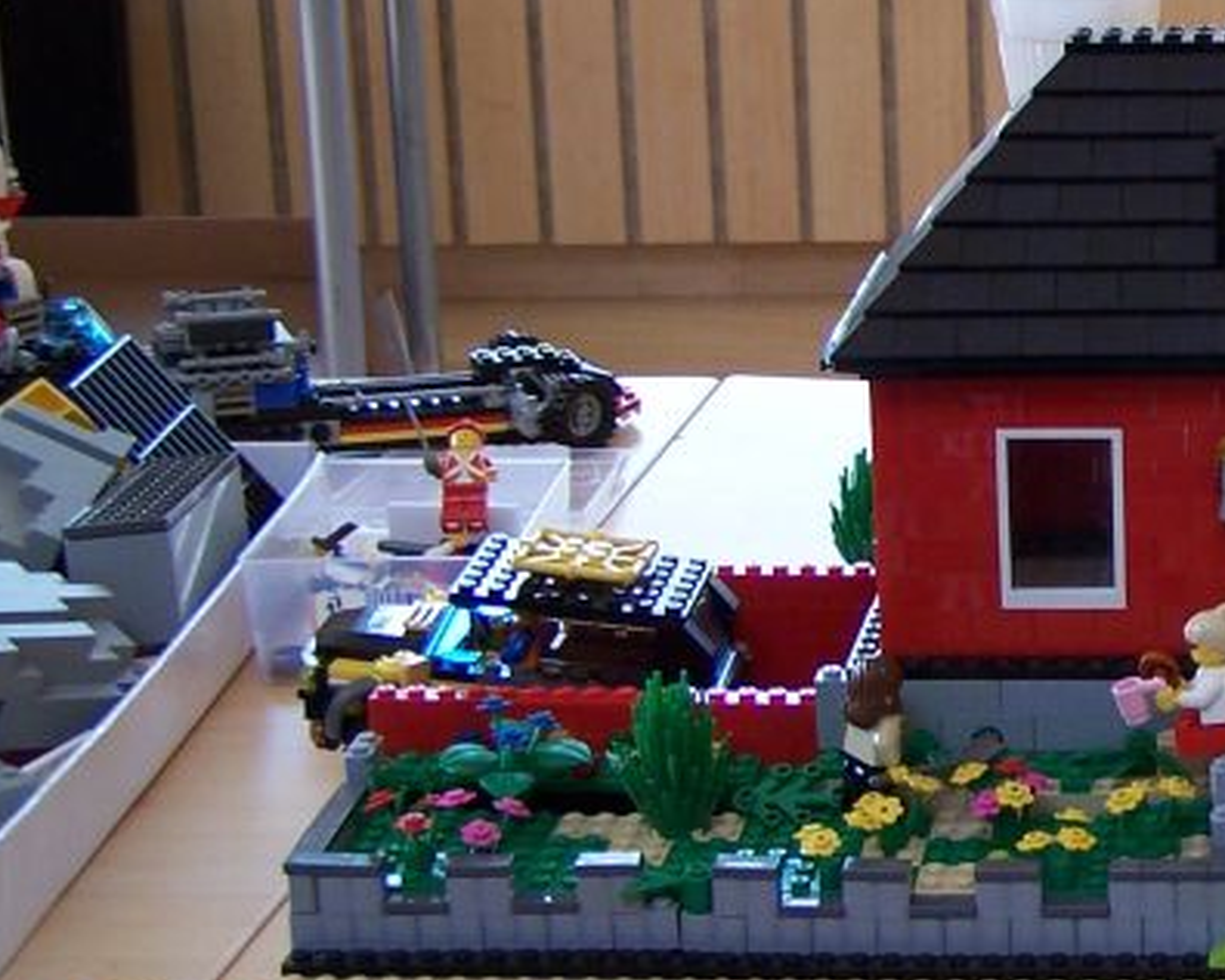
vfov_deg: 16.0
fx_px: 3481
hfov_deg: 18.7
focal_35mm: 96
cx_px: 1553
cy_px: 482
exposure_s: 1/30
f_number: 2.8
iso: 80
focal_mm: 6.3
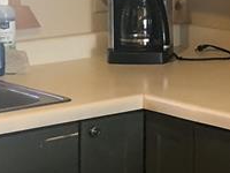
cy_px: -17
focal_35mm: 179
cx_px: 302
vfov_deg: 8.2
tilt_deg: -3.1
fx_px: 1189
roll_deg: -0.6
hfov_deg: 10.8
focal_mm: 3.99
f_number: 1.8
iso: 50
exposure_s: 1/15
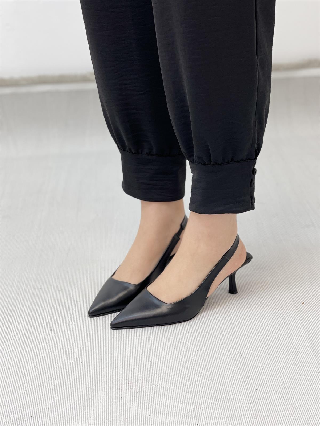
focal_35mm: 64
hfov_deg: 22.9
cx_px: 160
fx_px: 789
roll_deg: +3.6
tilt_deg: -21.2
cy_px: 213
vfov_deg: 30.3
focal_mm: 7.5
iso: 64
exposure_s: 1/100
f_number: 2.2
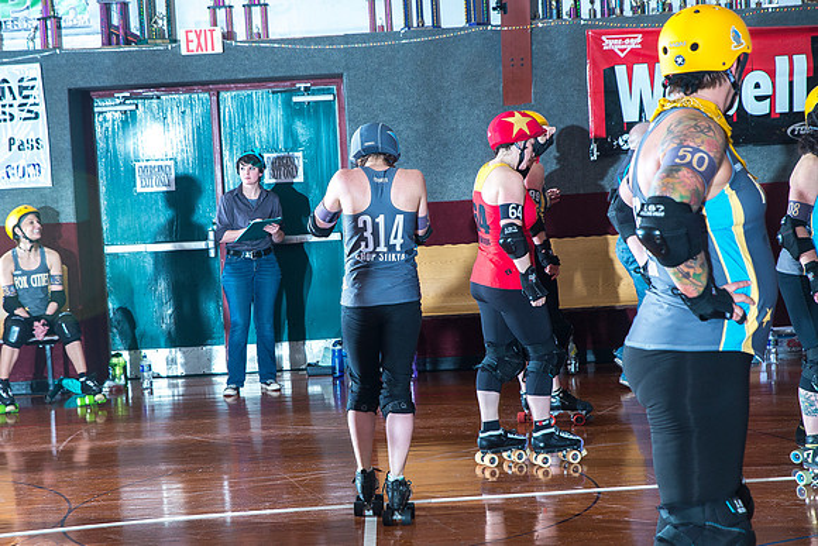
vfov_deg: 17.5
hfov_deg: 25.9
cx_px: 361
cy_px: 277
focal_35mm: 78
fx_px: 1778
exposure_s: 1/160
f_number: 5.6
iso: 800
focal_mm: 70
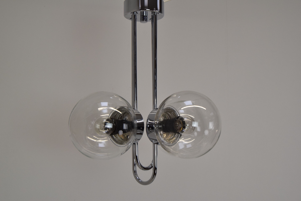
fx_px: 477
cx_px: 150
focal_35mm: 57
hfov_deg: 35.0
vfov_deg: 23.8
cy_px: 100
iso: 1600
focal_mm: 38
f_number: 9
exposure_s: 1/320
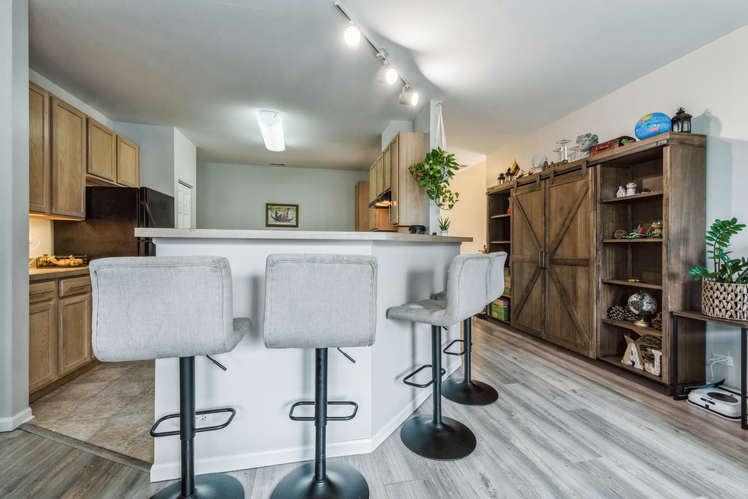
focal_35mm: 15
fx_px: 312
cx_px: 374
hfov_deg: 100.4
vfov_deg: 77.3
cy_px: 250
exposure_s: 1/4
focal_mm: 15
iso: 200
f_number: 9.5
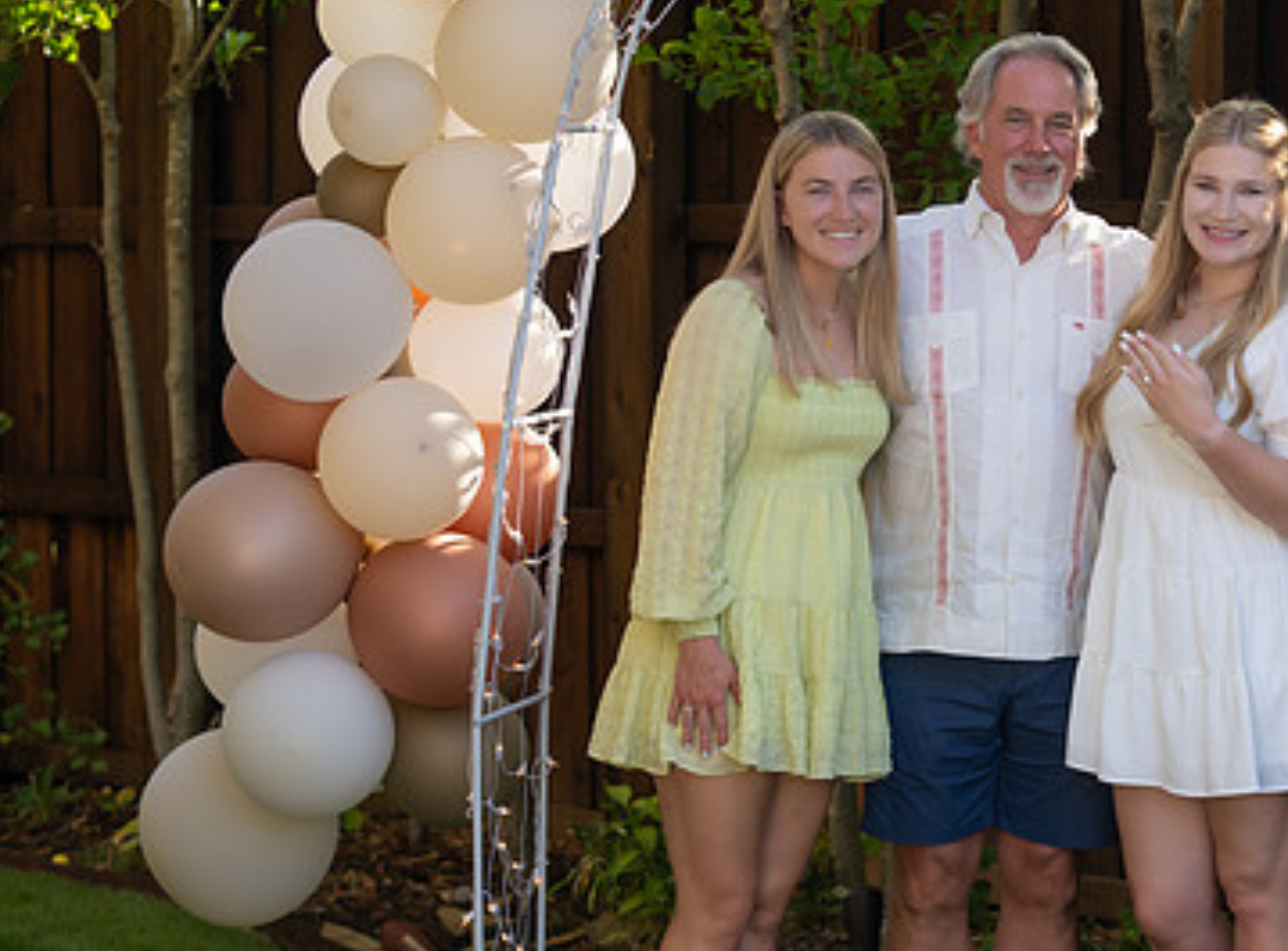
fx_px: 4662
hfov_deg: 15.6
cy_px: 521
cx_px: 1134
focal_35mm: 126
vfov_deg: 11.6
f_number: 3.5
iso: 100
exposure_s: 1/320
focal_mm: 70
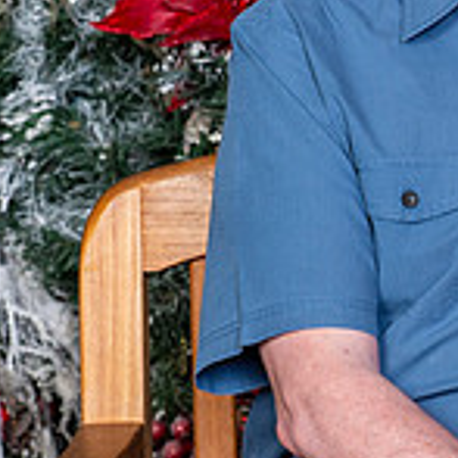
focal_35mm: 284
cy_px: 125
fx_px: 4251
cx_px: 829
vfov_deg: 6.2
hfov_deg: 6.0
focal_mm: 85
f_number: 8
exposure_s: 1/125
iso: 400
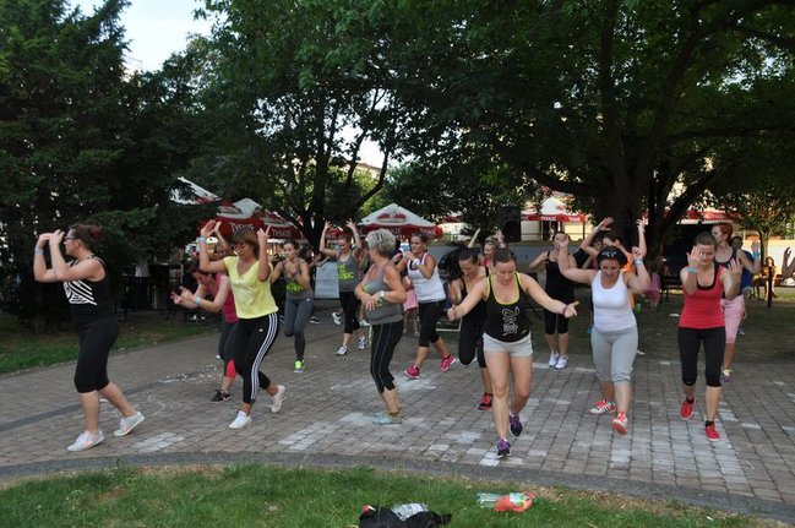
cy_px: 264
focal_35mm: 27
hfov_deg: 67.4
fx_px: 595
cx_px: 398
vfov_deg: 47.8
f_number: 7.1
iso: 200
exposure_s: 1/125
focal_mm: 18
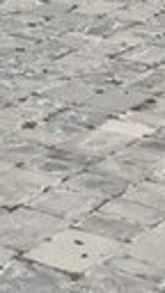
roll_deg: +0.2
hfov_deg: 6.1
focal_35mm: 163
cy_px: -19
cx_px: -516
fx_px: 1268
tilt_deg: -11.4
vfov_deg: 13.0
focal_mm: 4.15
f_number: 2.2
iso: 32
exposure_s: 1/682
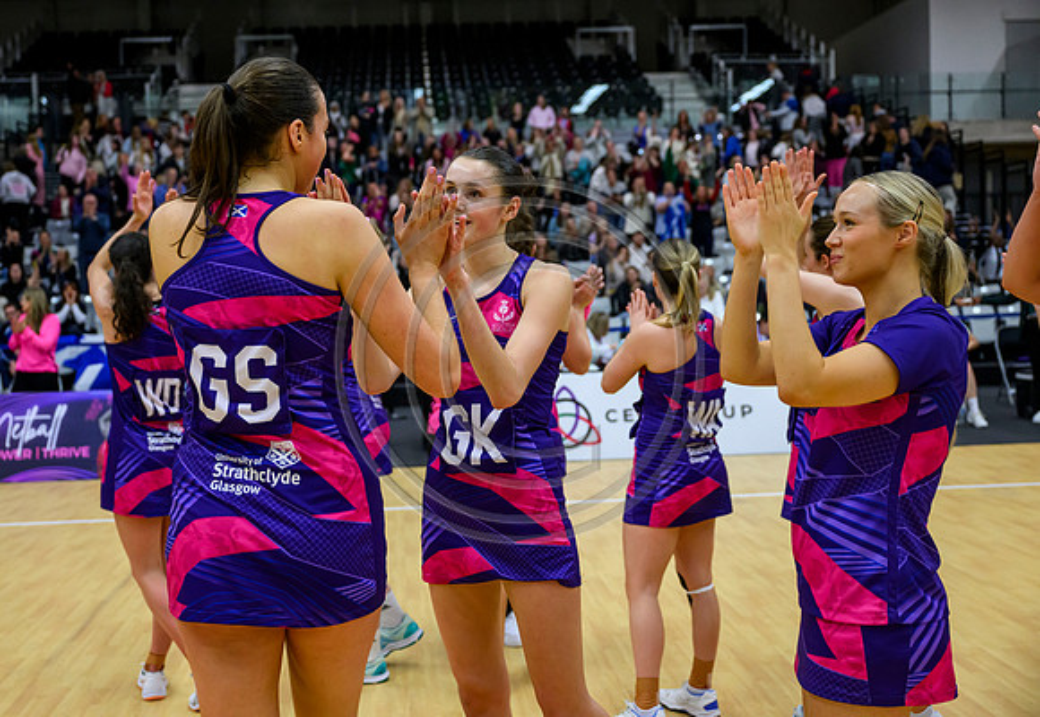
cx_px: 477
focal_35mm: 44
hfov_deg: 44.1
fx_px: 1282
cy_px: 342
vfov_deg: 31.3
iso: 4000
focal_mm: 41
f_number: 3.2
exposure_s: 1/1000
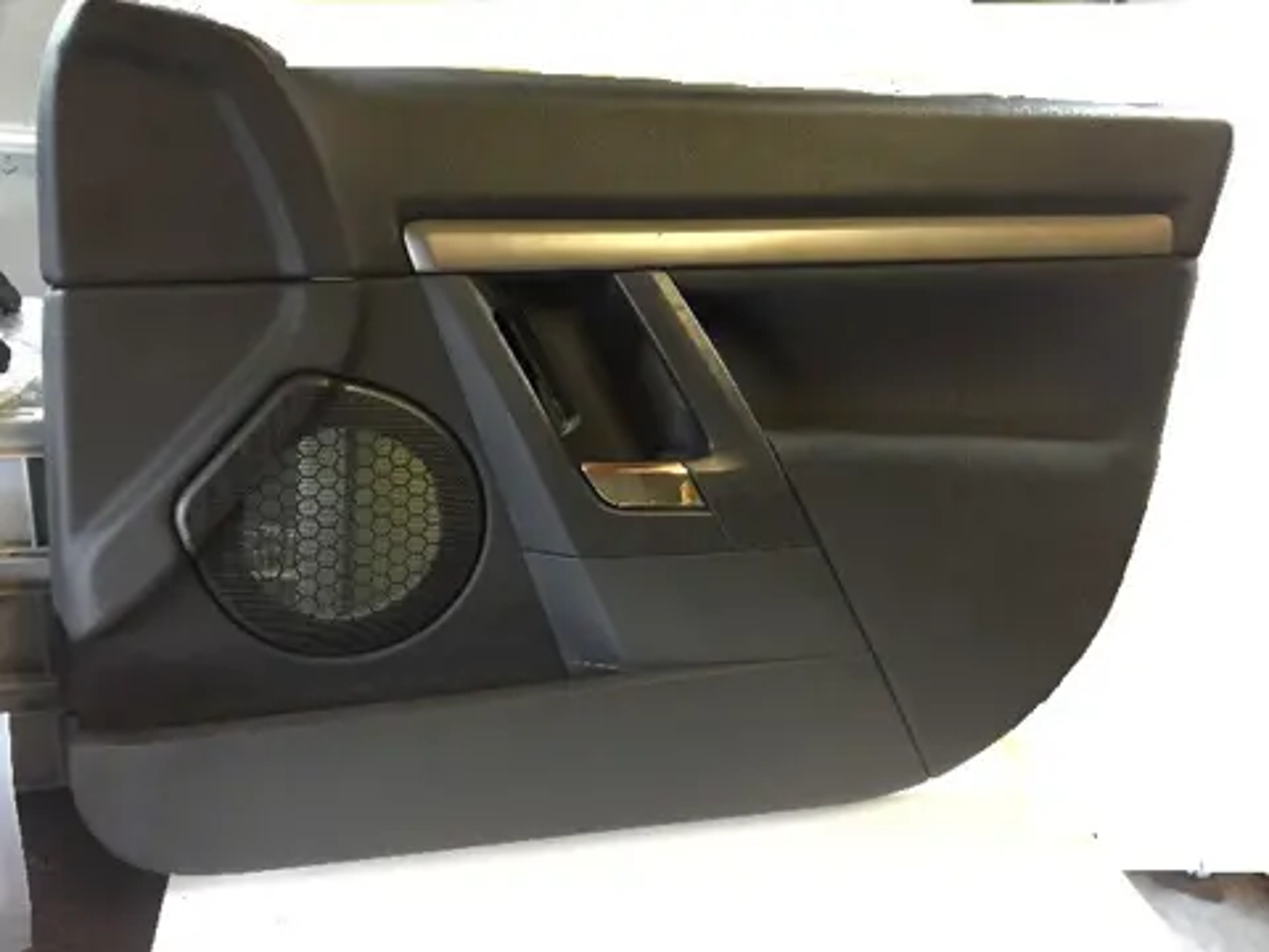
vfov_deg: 48.2
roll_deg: -8.6
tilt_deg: -27.3
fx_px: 1063
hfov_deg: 61.7
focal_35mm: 29
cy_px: 476
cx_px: 634
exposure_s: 1/17
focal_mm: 4.15
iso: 250
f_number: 2.2
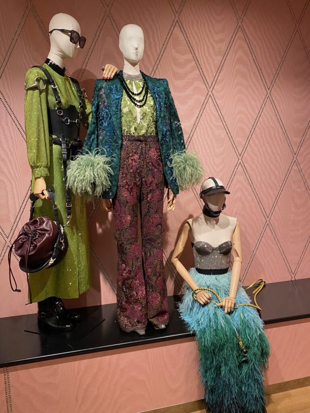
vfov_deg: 67.3
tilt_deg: -5.3
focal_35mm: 26
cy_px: 206
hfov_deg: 53.1
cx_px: 155
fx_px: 310
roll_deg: +1.1
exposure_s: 1/60
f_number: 1.8
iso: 160
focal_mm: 4.25
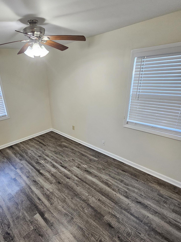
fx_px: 125
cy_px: 132
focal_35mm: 18
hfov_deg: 70.0
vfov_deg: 87.5
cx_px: 64
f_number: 2.2
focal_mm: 2.2
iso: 400
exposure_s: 1/40
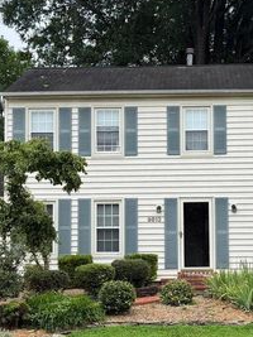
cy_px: 199
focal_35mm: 90
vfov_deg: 21.8
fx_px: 878
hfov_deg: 16.4
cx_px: 164
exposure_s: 1/1795
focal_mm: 6.76
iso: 80
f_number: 1.78
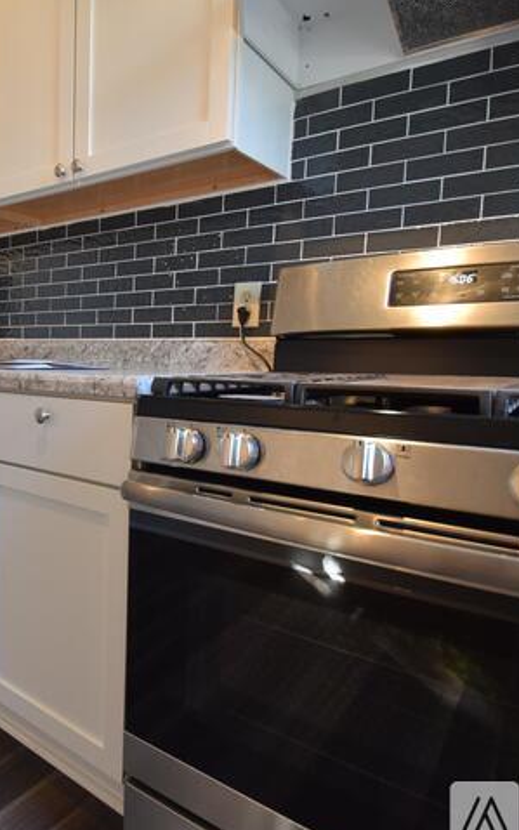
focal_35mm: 24
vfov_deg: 74.8
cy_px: 417
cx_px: 80
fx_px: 543
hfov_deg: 47.3
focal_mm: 10
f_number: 4
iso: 560
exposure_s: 1/60
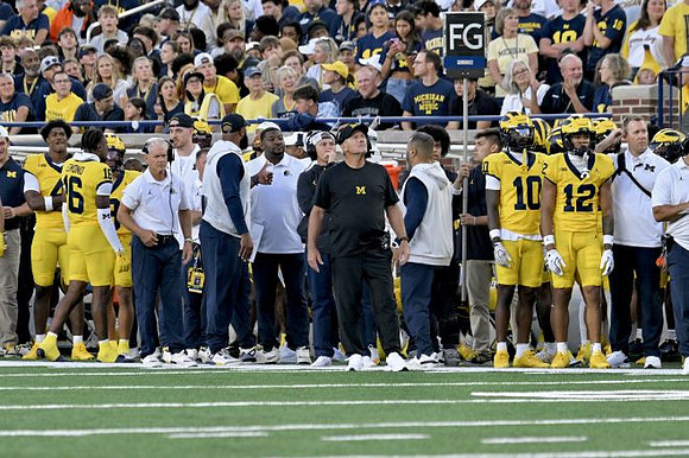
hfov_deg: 4.9
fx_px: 8033
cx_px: 344
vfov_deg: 3.3
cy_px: 229
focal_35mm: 420
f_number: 5.6
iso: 3200
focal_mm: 280
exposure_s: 1/1000
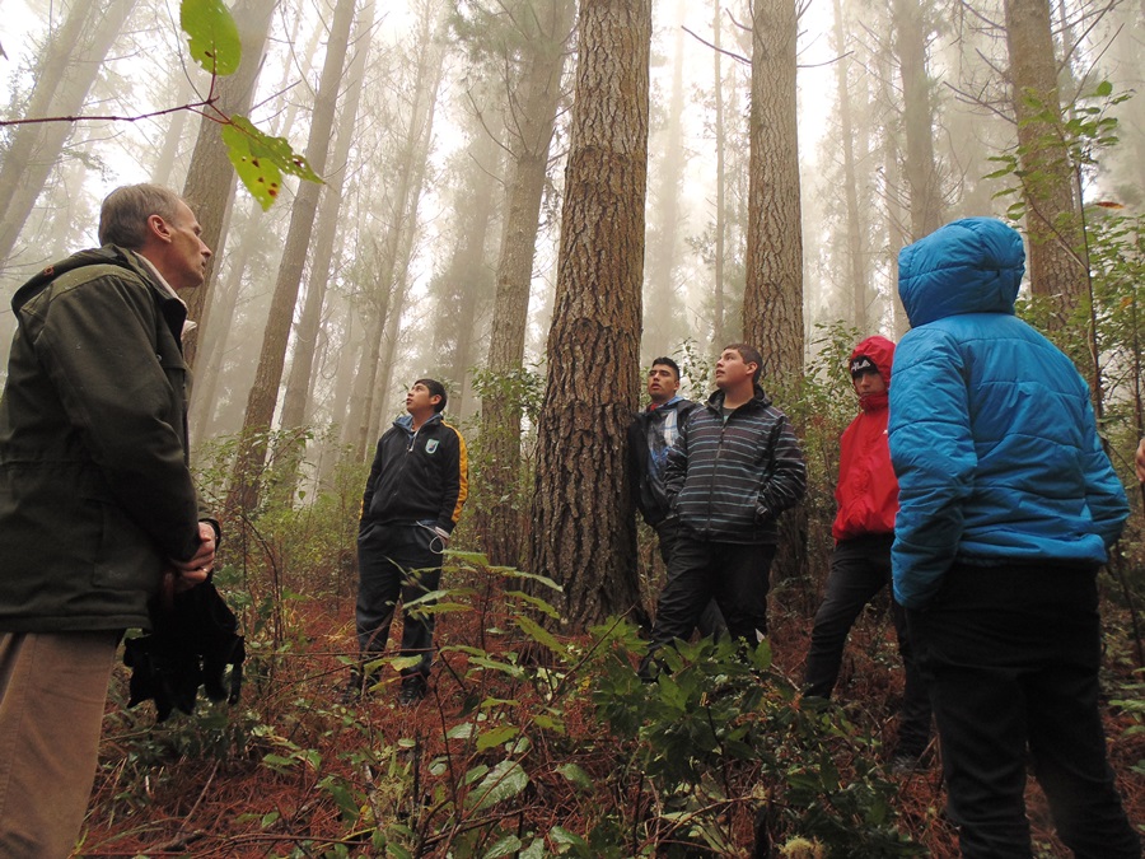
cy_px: 430
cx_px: 572
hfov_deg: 76.4
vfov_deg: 61.1
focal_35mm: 22
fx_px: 728
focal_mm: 4
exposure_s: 1/13
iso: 100
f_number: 3.1
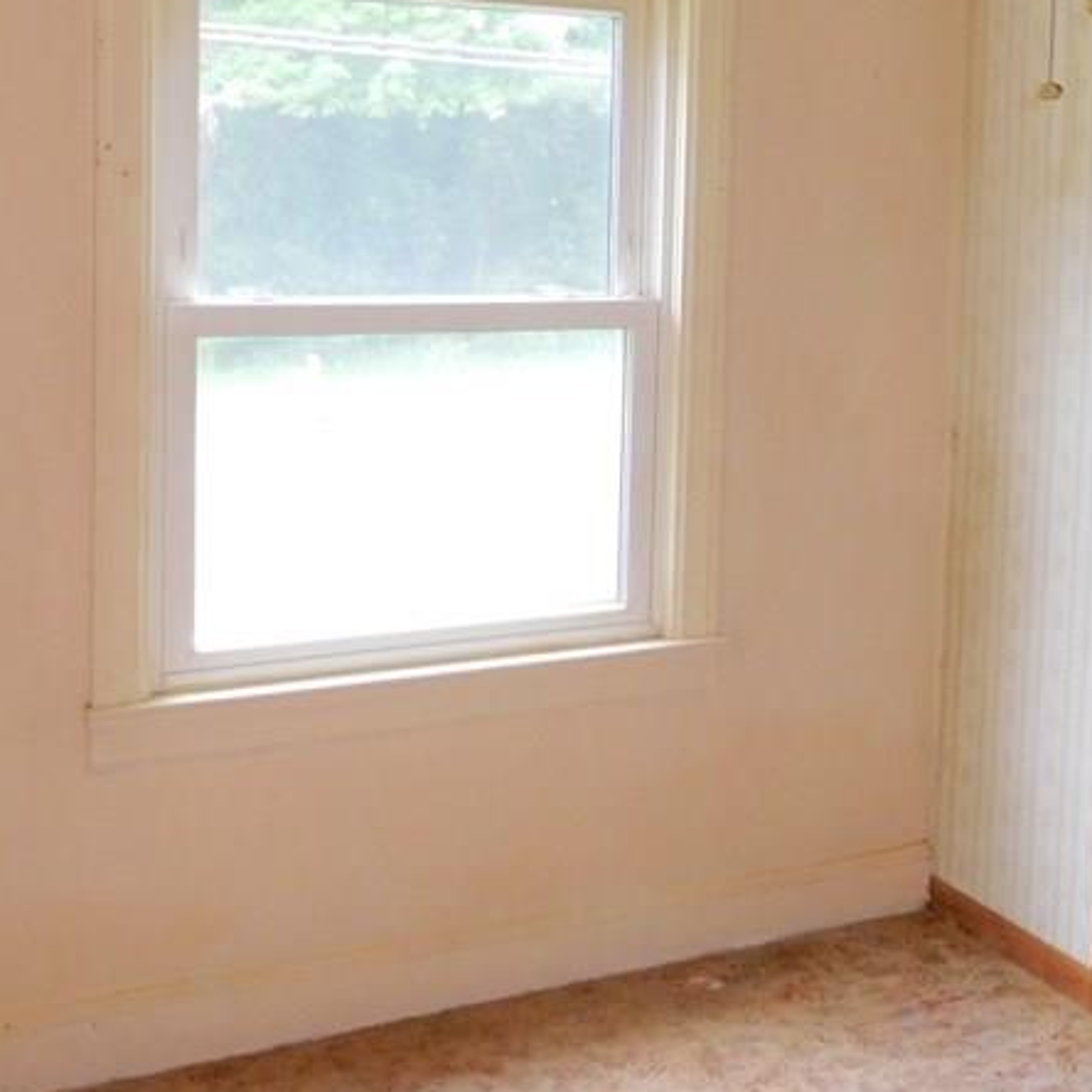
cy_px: 315
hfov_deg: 33.1
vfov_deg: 32.9
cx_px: 745
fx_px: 1820
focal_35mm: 51
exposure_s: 1/30
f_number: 3.4
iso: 200
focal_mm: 4.5
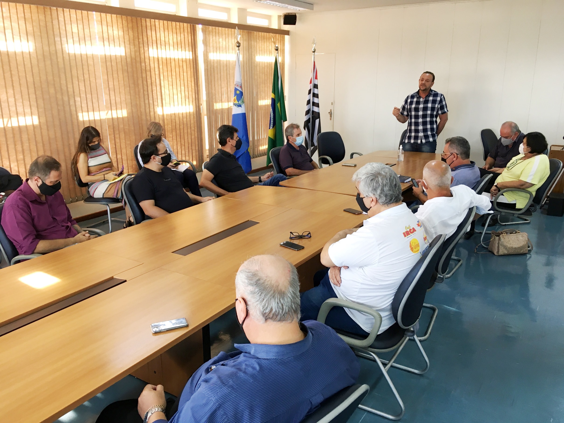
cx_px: 282
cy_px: 212
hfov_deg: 61.7
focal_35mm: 29
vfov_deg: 48.2
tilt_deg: -16.7
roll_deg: +0.6
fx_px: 472
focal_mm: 4.15
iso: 50
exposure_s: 1/30
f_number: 2.2
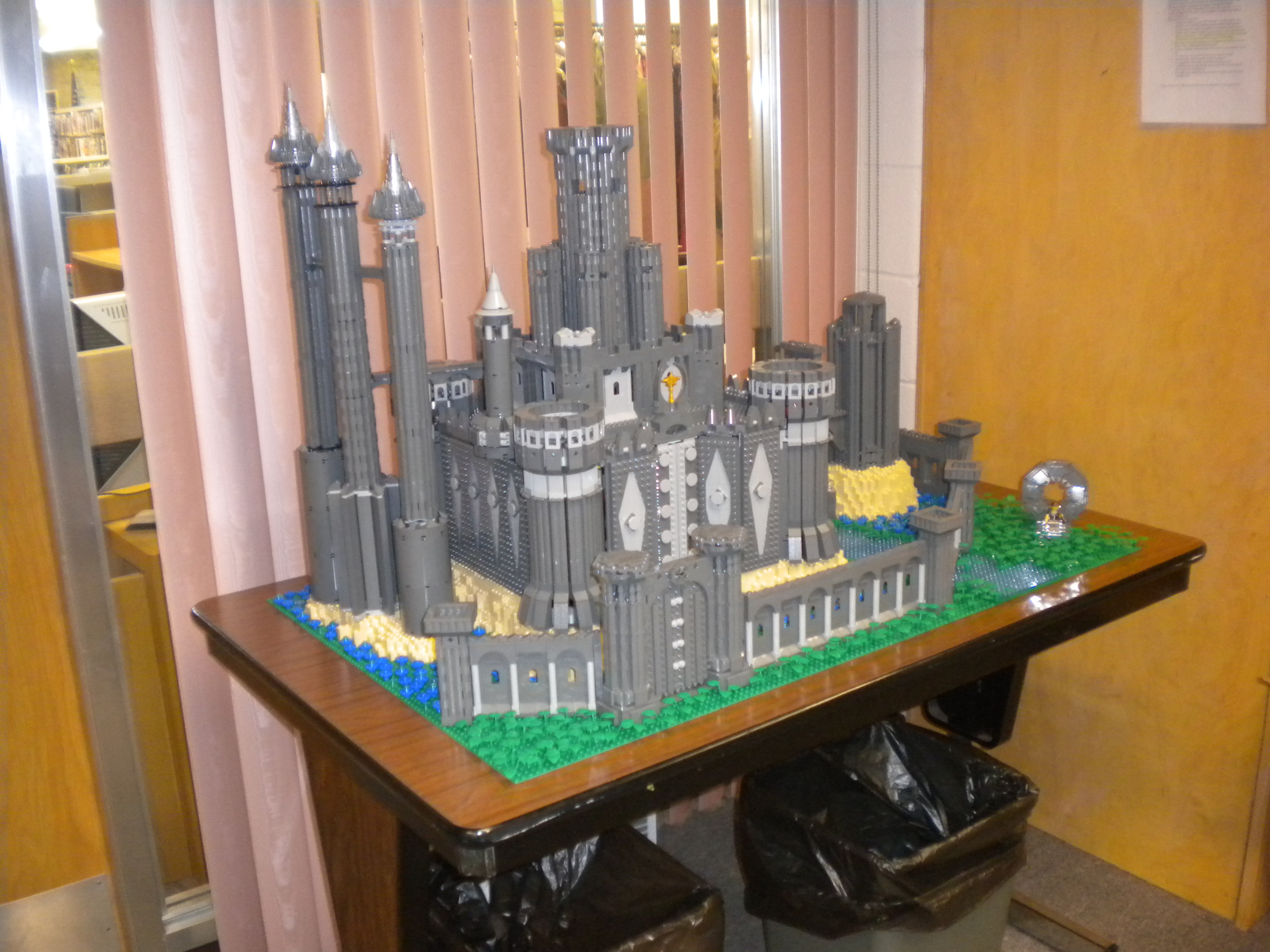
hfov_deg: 52.6
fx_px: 1284
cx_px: 635
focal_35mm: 35
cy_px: 476
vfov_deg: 40.7
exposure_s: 1/30
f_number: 3.1
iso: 400
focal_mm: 6.3
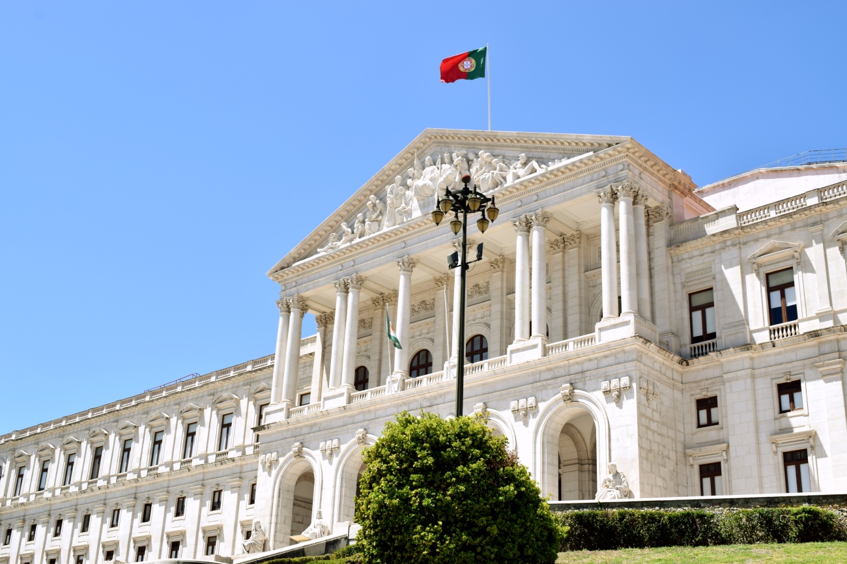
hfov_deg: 43.6
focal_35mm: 45
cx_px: 424
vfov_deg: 29.8
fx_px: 1058
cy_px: 282
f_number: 10
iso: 100
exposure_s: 1/200
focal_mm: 30
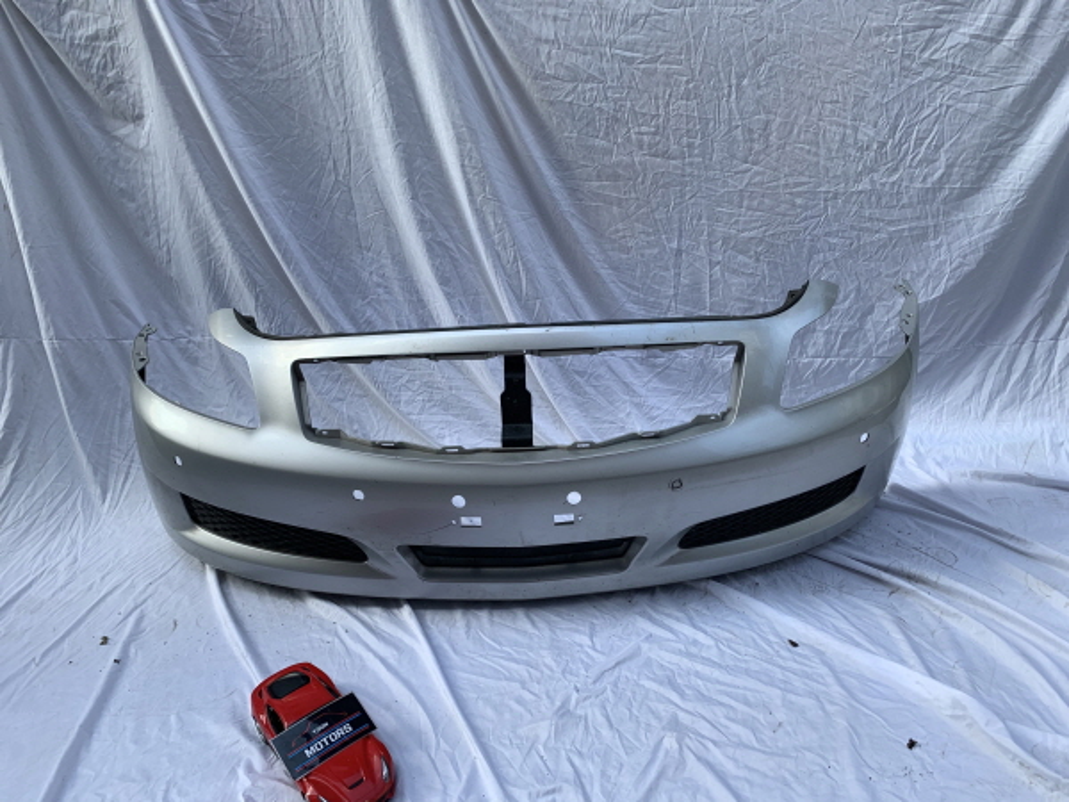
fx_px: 803
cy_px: 401
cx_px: 534
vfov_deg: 53.1
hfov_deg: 67.3
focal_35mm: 26
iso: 25
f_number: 1.8
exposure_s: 1/520
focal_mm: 4.25
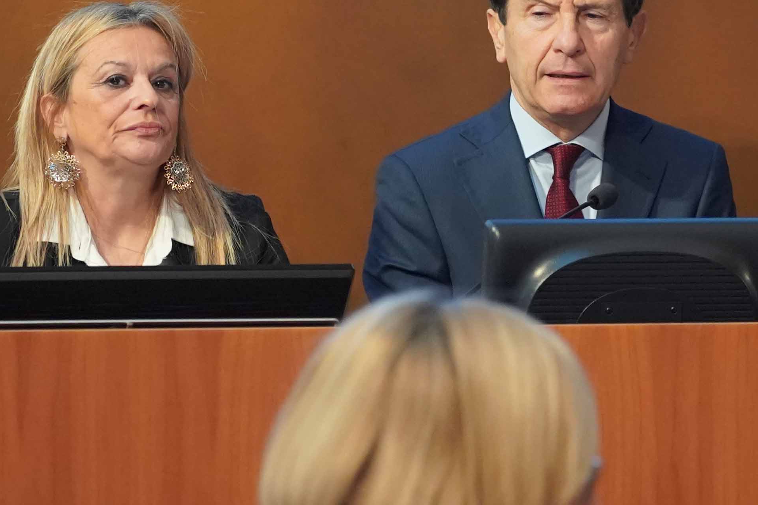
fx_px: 6737
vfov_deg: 4.3
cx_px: 420
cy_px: 152
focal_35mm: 320
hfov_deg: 6.4
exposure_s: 1/160
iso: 4000
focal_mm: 102
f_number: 4
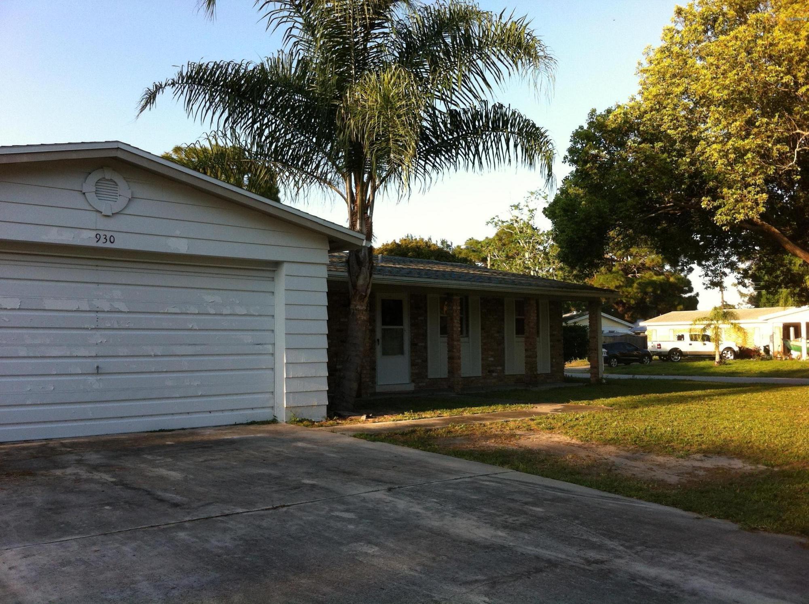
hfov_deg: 52.7
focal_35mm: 35
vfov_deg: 40.6
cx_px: 404
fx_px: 817
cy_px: 302
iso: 80
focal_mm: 3.85
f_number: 2.8
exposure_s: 1/372
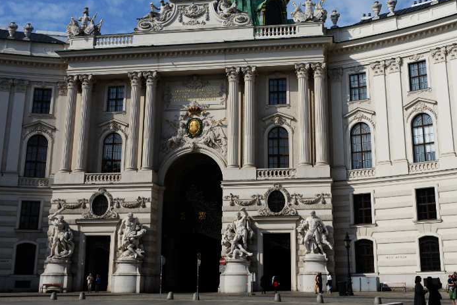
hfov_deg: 40.2
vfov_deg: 27.3
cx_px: 261
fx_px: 622
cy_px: 95
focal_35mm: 49
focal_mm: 34
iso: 250
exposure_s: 1/1250
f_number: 8
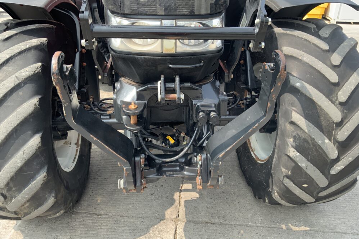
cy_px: 120
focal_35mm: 31
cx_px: 184
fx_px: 309
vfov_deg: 42.3
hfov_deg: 60.3
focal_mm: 3
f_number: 1.8
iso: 16
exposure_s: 1/260
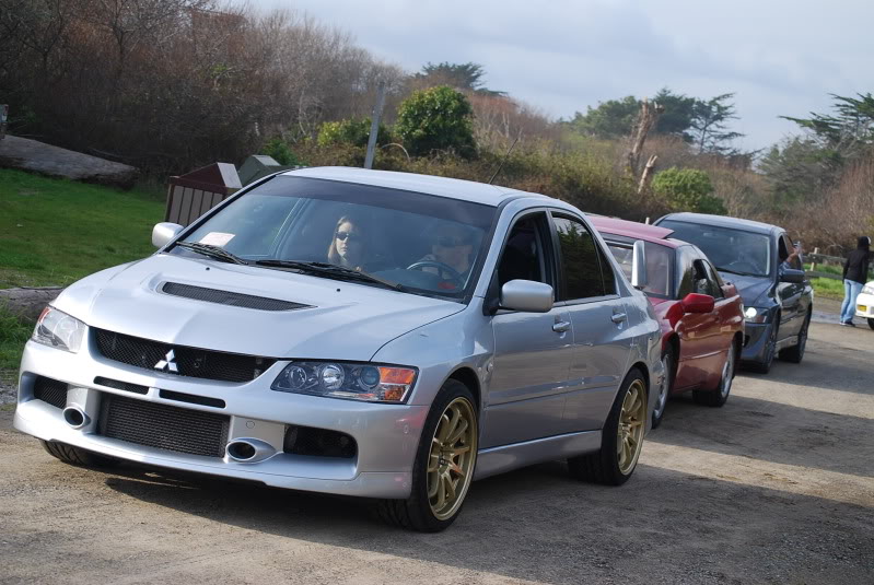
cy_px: 292
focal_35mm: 82
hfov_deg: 24.6
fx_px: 2005
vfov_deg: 16.6
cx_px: 437
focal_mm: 55
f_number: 6.3
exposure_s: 1/160
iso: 100
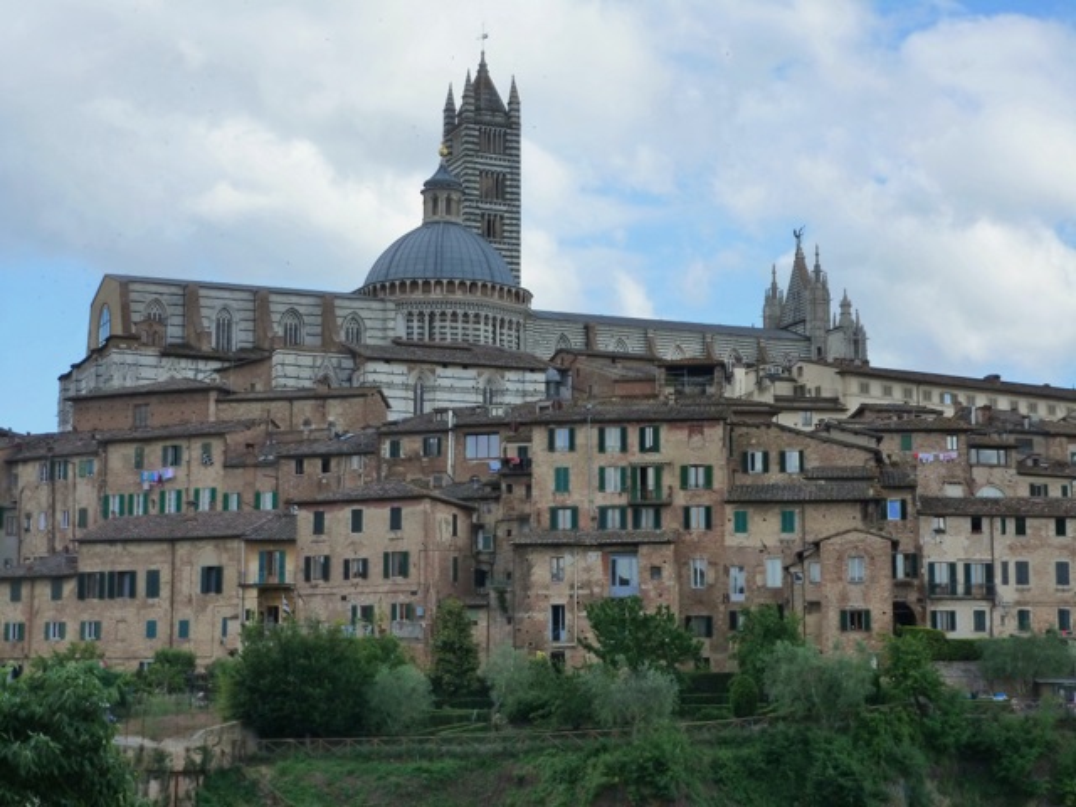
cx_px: 538
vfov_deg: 22.6
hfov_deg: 29.8
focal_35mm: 65
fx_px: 2020
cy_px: 404
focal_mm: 11.7
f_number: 4.6
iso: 250
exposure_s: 1/320
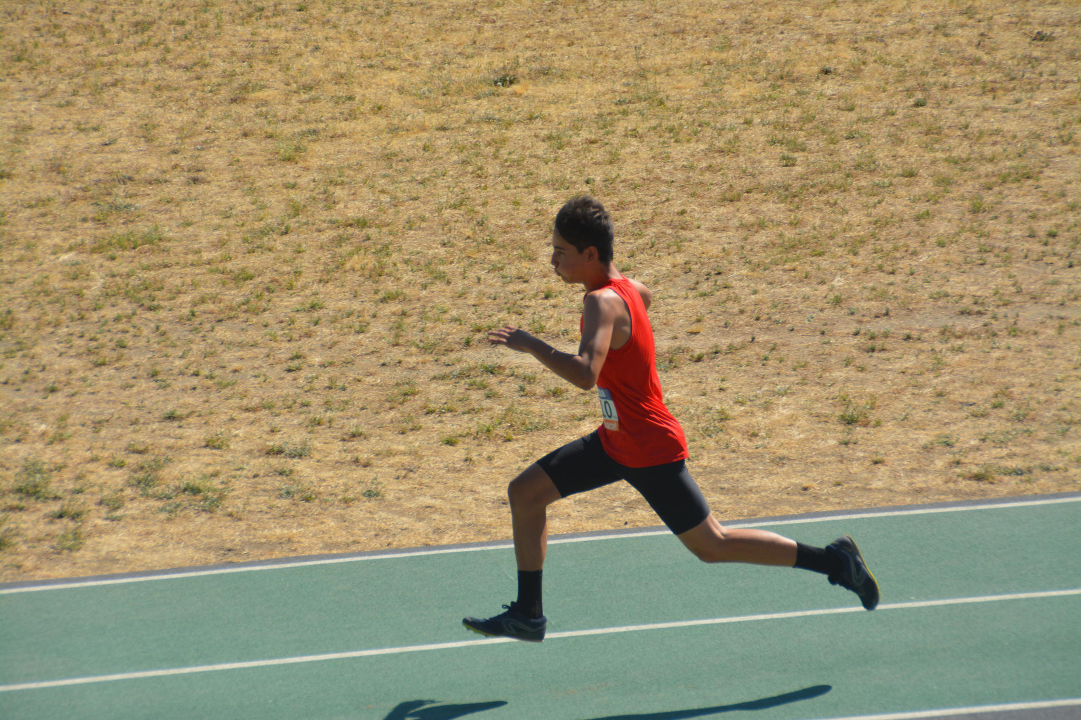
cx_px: 540
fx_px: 6080
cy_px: 360
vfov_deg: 6.8
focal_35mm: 202
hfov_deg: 10.2
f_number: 6.3
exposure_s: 1/1600
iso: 400
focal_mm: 135
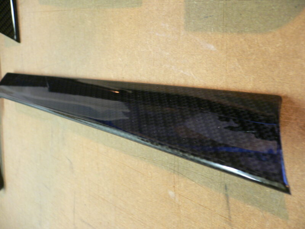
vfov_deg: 40.7
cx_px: 152
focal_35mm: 35
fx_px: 308
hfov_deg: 52.6
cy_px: 114
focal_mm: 5.8
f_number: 2.8
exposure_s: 1/13
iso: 200
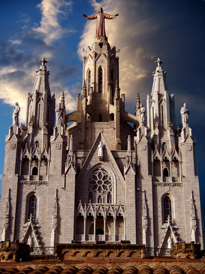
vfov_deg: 24.4
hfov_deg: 18.4
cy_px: 137
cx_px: 102
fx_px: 632
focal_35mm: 80
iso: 64
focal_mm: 16.9
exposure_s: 1/400
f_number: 3.4
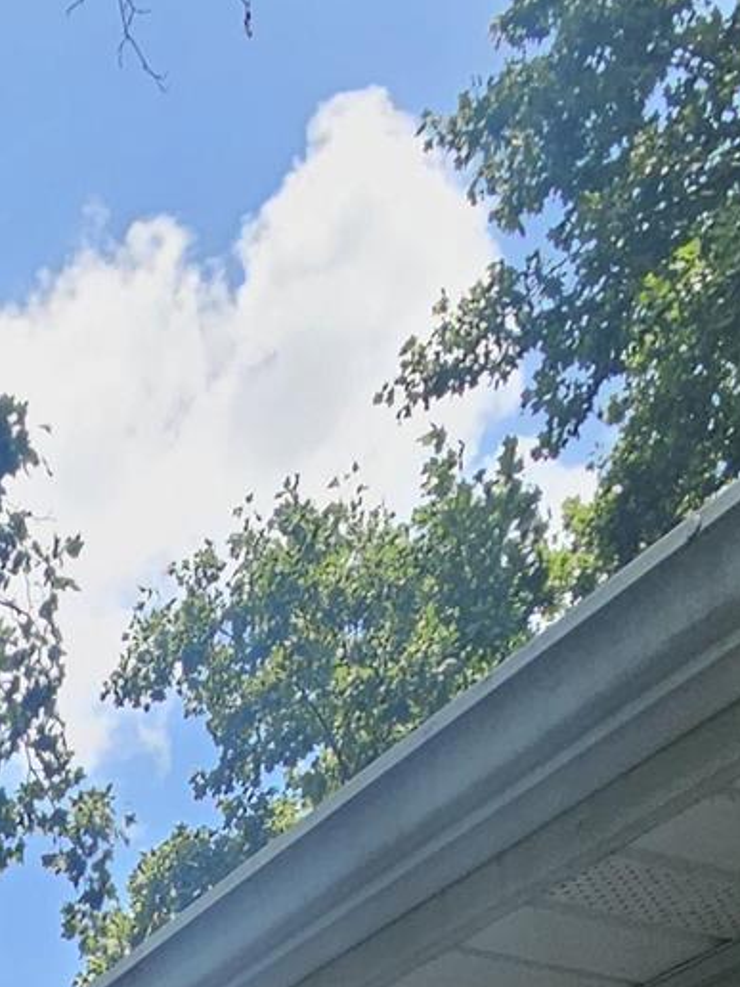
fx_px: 1653
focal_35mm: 58
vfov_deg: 18.1
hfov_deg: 22.3
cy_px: 2075
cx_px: -247
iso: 50
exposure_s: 1/568
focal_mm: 2.2
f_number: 2.2
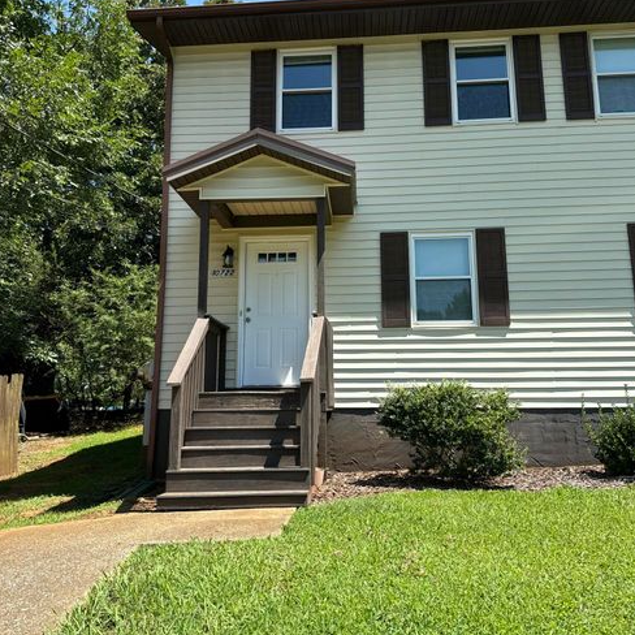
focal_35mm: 29
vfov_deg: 55.6
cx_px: 314
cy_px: 303
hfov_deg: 55.6
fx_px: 602
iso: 80
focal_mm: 6.76
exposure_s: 1/2169
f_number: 1.78
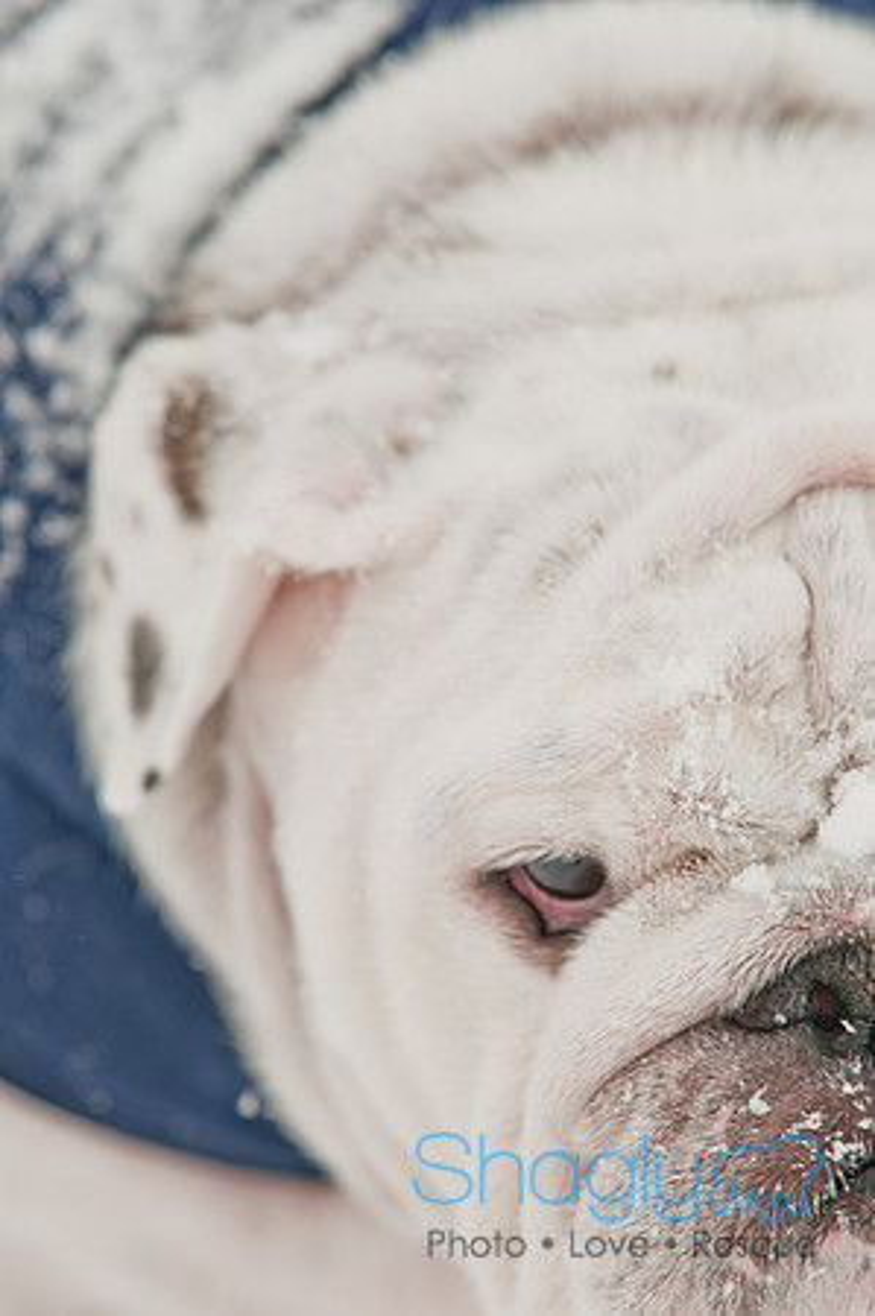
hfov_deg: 4.6
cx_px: 438
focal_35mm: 300
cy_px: 658
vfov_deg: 6.9
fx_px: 10962
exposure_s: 1/1000
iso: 200
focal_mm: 200
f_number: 5.6
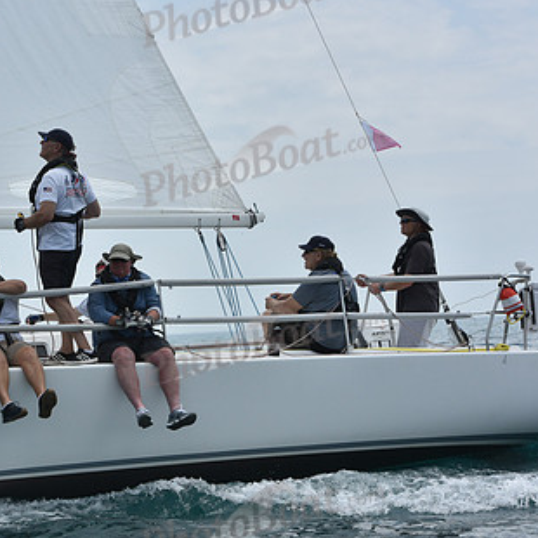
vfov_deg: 12.2
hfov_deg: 12.1
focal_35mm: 143
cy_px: 277
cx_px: 52
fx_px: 2514
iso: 250
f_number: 8
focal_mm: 90
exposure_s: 1/1250
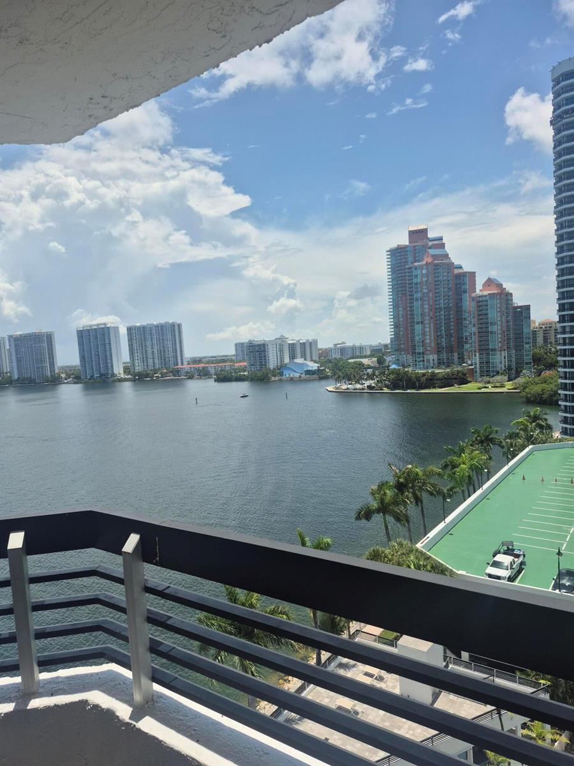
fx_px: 509
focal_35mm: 23
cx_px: 287
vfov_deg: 73.9
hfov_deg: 58.9
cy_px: 383
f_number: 1.8
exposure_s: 1/2352
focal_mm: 5.4
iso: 25
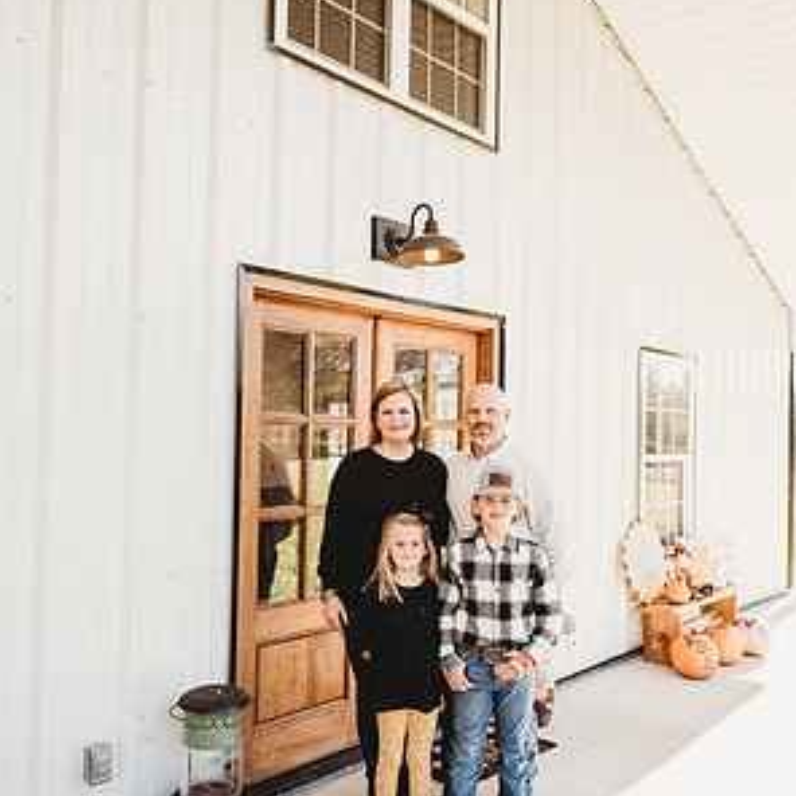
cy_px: 417
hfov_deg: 52.5
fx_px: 806
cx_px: 398
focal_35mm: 31
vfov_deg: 52.5
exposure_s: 1/400
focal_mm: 24
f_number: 2.8
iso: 160
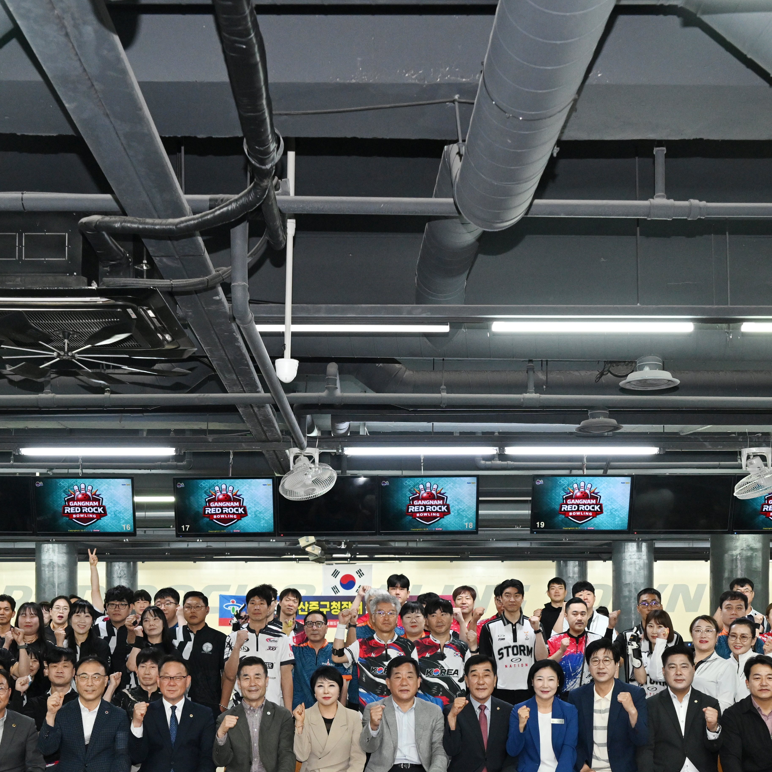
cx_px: 372
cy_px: 578
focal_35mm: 46
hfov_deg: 36.8
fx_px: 1161
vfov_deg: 36.0
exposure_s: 1/250
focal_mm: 24
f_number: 4
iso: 1600
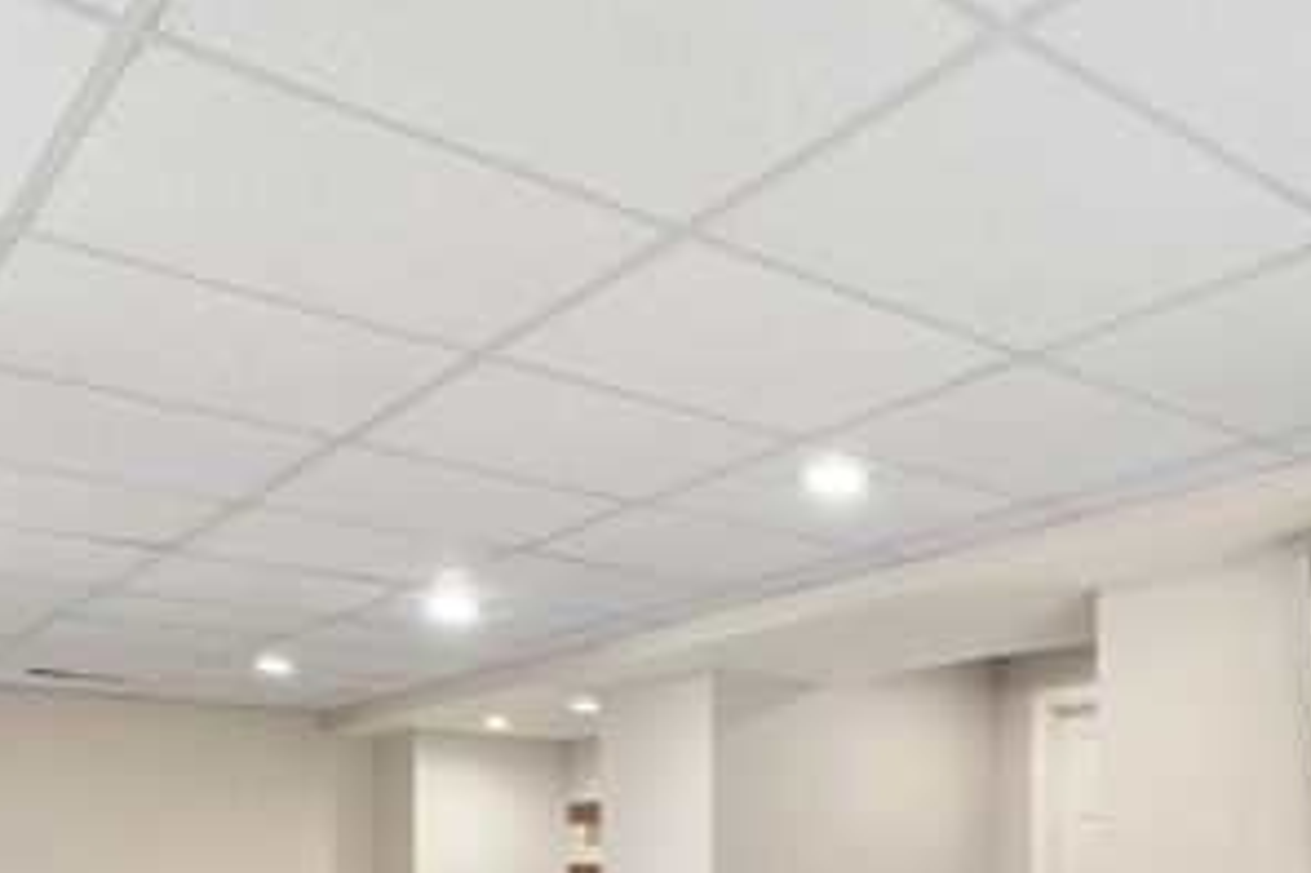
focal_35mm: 38
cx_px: 1076
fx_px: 1383
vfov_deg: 31.6
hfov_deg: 47.5
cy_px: 926
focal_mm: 10
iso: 400
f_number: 6.3
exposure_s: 1/3
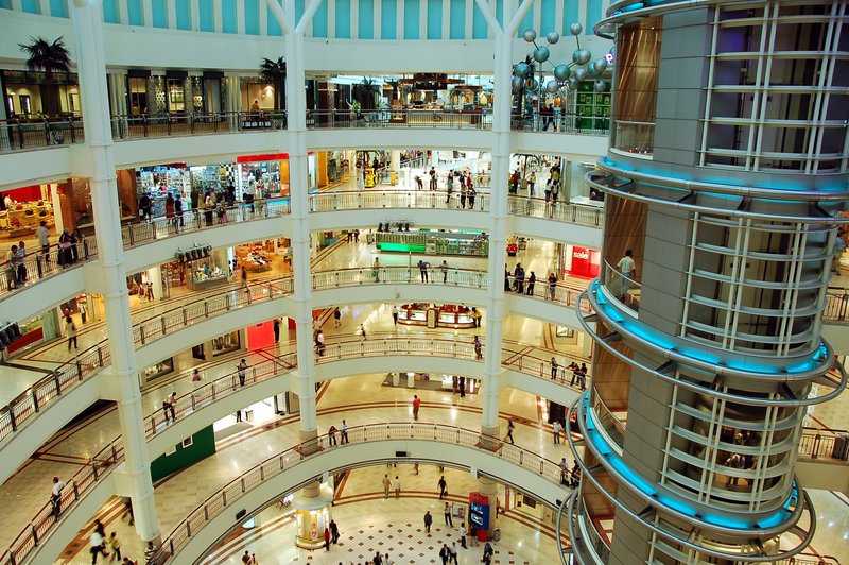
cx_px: 424
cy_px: 282
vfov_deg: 47.9
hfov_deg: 67.4
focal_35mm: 27
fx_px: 636
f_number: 5.6
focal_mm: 18
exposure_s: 1/6
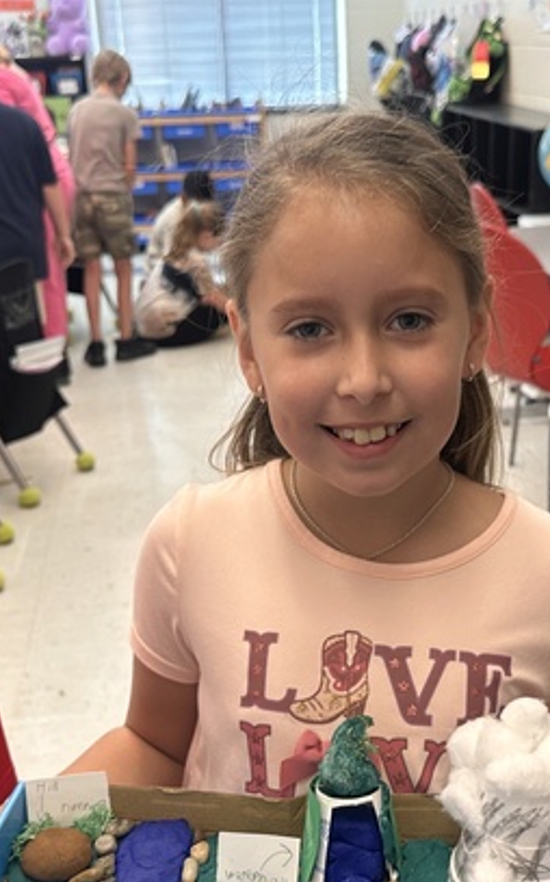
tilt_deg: -25.3
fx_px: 1200
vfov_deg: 39.7
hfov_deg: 25.7
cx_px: 338
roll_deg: +1.4
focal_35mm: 50
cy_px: 611
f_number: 1.78
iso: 200
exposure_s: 1/50
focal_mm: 6.86
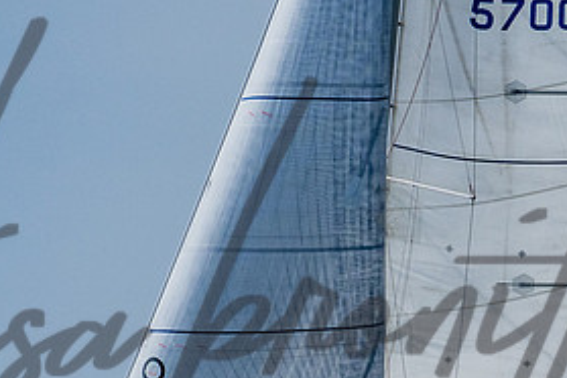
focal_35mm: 924
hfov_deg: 2.2
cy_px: 395
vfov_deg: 1.5
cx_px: 417
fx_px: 14552
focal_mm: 200
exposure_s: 1/3200
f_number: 6.3
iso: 200
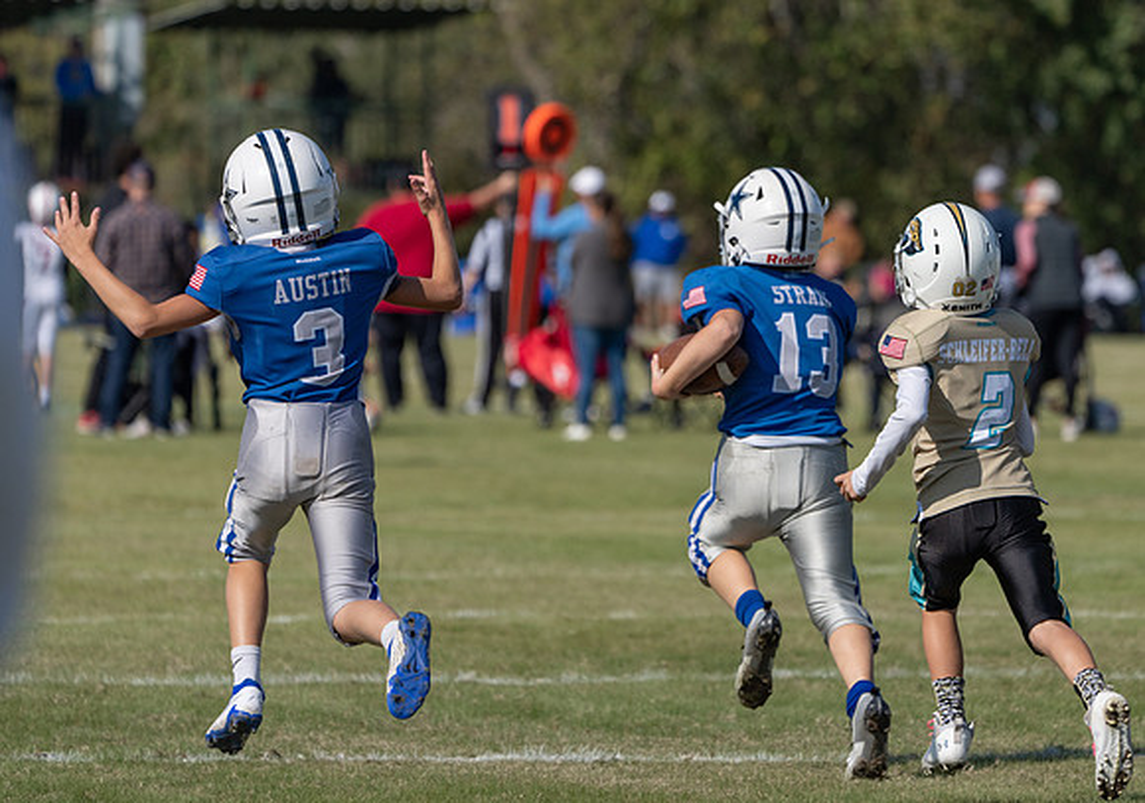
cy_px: 337
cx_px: 699
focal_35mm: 351
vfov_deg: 4.1
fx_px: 11338
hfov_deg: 5.8
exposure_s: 1/4000
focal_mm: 285
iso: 160
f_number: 5.6
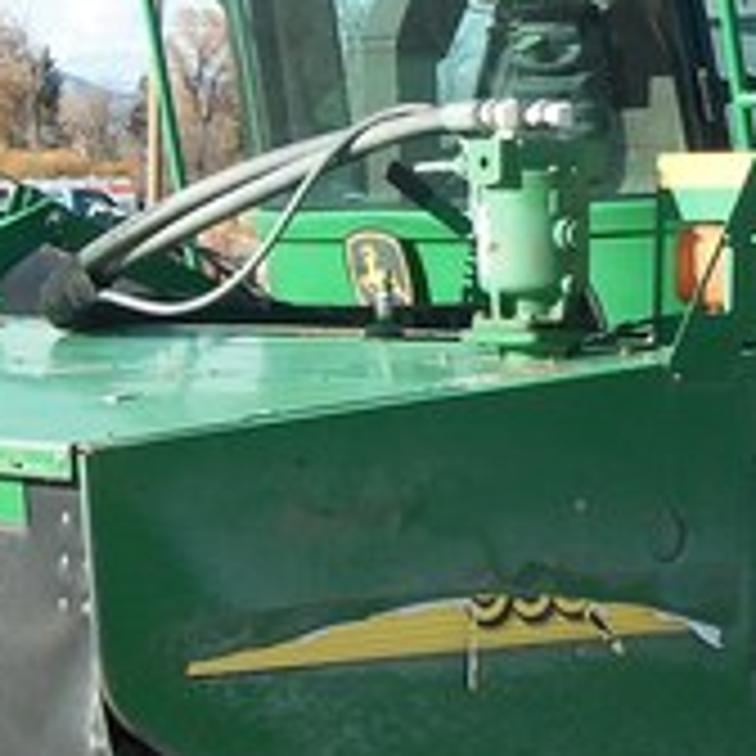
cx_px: 688
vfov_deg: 12.2
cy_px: 256
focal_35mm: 143
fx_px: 3533
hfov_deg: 12.1
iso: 80
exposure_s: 1/500
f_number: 3.6
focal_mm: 8.8
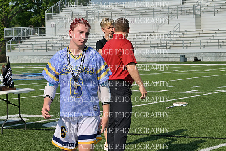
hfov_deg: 17.5
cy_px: 76
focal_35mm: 117
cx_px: 113
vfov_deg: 11.7
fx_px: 734
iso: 100
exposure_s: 1/250
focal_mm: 78
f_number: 11
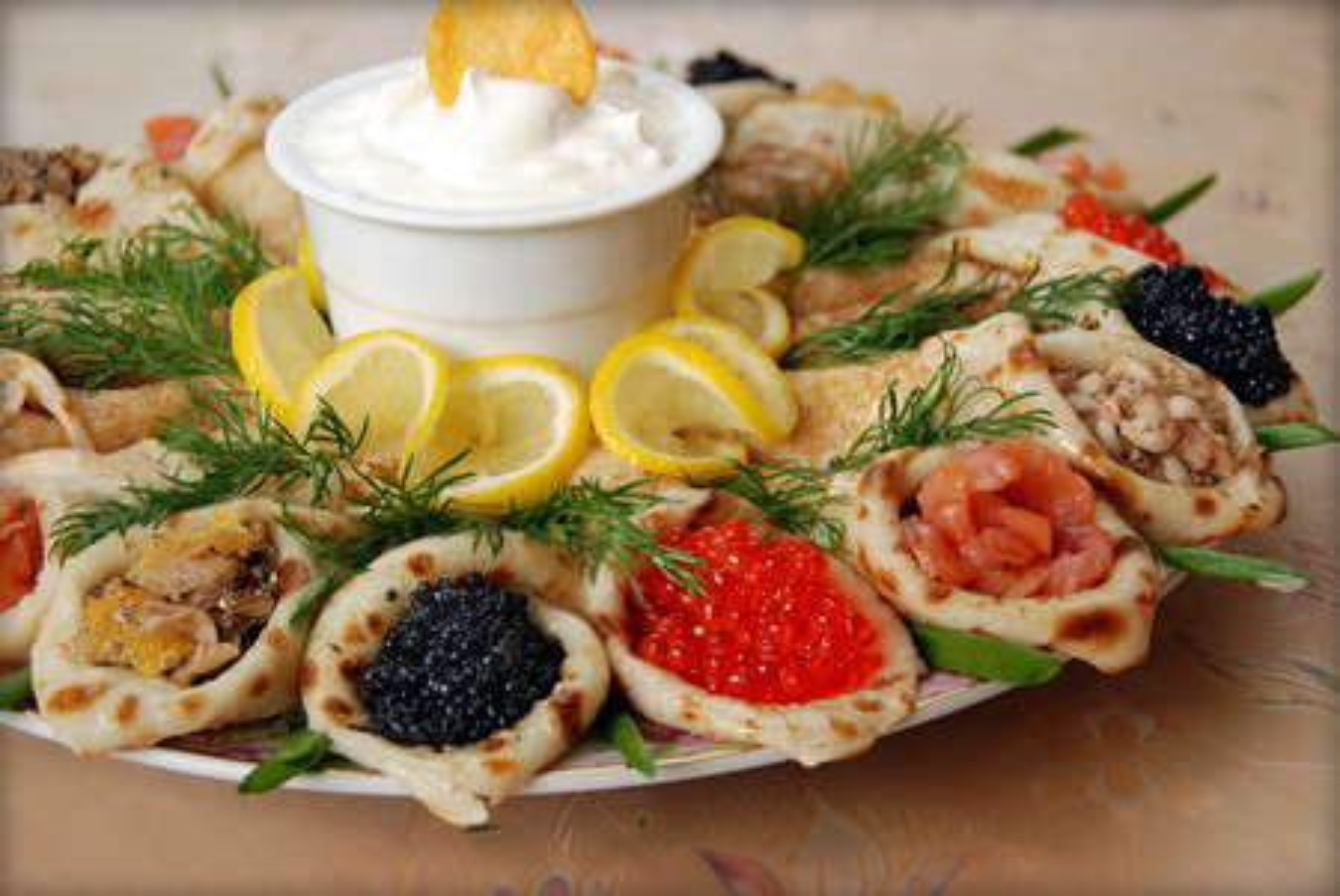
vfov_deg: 18.2
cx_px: 670
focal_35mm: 75
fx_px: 2794
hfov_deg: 27.0
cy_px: 448
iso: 450
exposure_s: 1/30
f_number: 4.8
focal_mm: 50
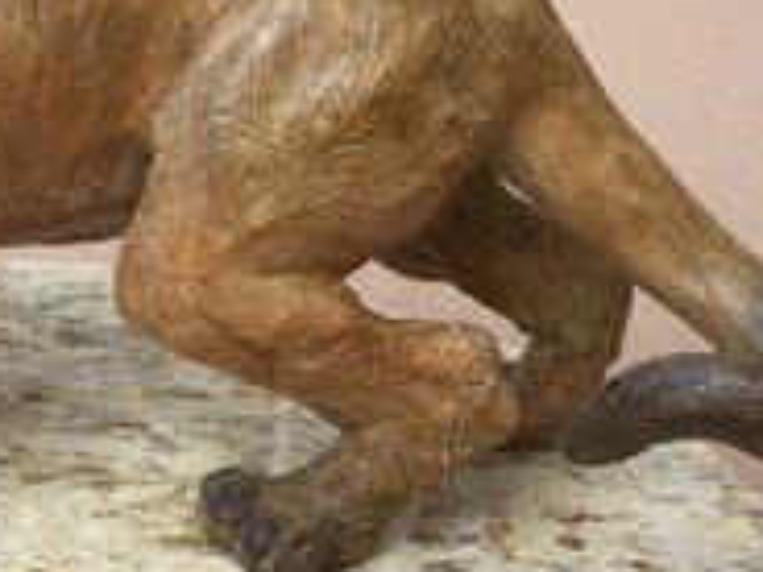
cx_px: -50
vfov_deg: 18.6
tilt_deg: -27.6
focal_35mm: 79
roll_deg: -1.8
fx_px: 1741
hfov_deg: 23.4
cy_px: 400
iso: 25
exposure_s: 1/490
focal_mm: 4.15
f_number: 2.2
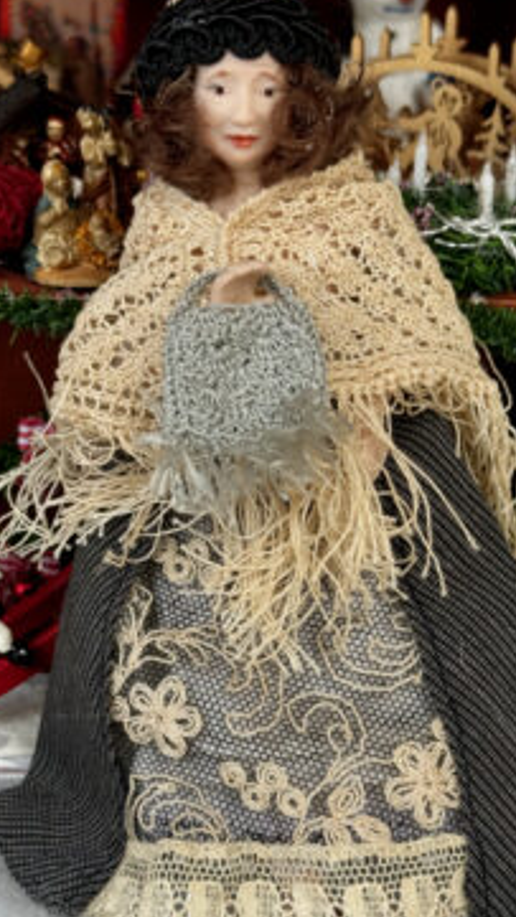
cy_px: 429
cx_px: 267
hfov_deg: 20.7
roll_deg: -1.0
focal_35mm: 58
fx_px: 1411
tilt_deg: -22.8
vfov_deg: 36.0
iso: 64
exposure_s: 1/351
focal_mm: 6.76
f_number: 1.78
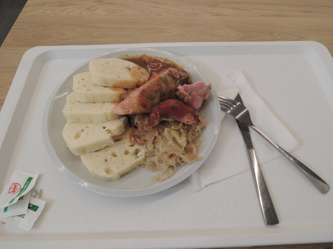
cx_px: 166
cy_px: 124
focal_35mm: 24
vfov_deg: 56.8
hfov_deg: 71.6
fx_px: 231
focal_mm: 4.3
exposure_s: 1/30
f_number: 2.8
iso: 180
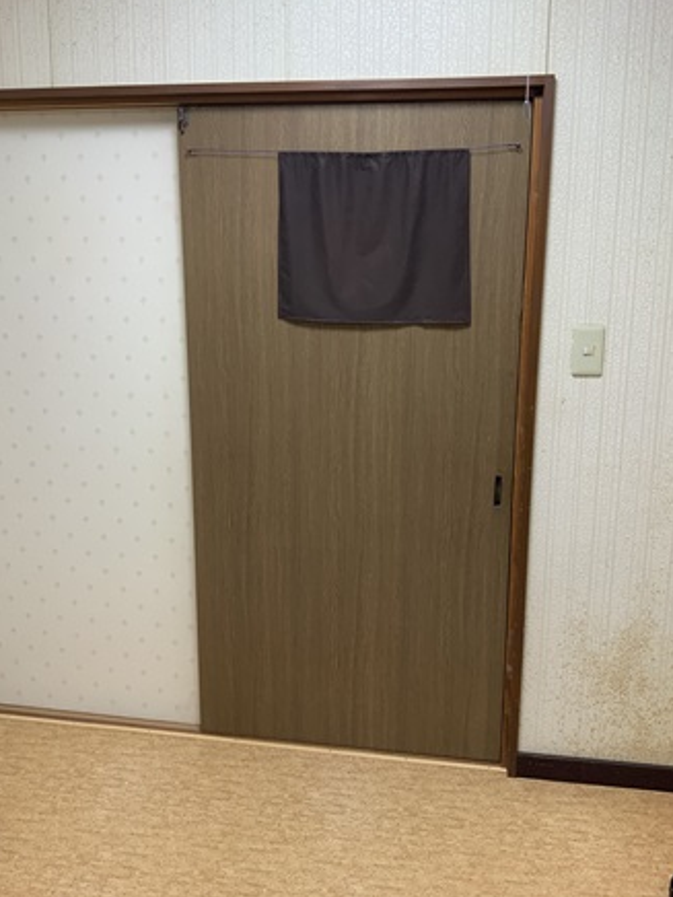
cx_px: 321
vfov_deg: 58.3
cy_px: 420
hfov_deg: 45.4
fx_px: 804
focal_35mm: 31
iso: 50
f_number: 1.8
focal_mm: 3
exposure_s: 1/50
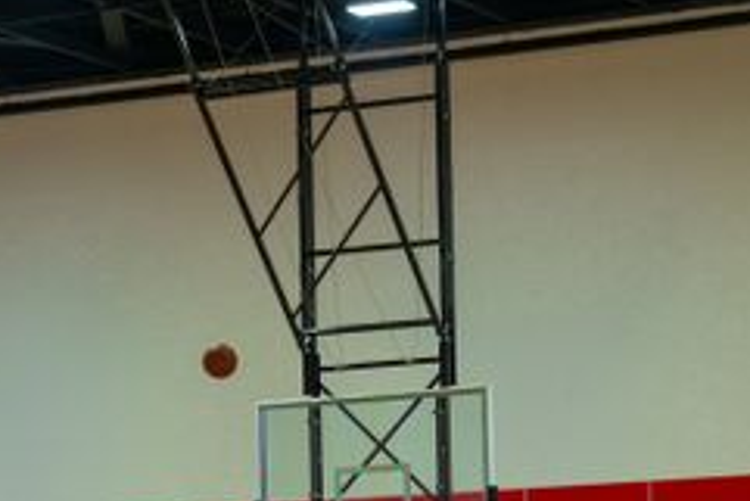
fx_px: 3564
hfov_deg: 11.9
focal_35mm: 171
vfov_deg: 7.9
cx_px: 17
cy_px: 641
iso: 1250
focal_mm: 59
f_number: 3.2
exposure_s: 1/250
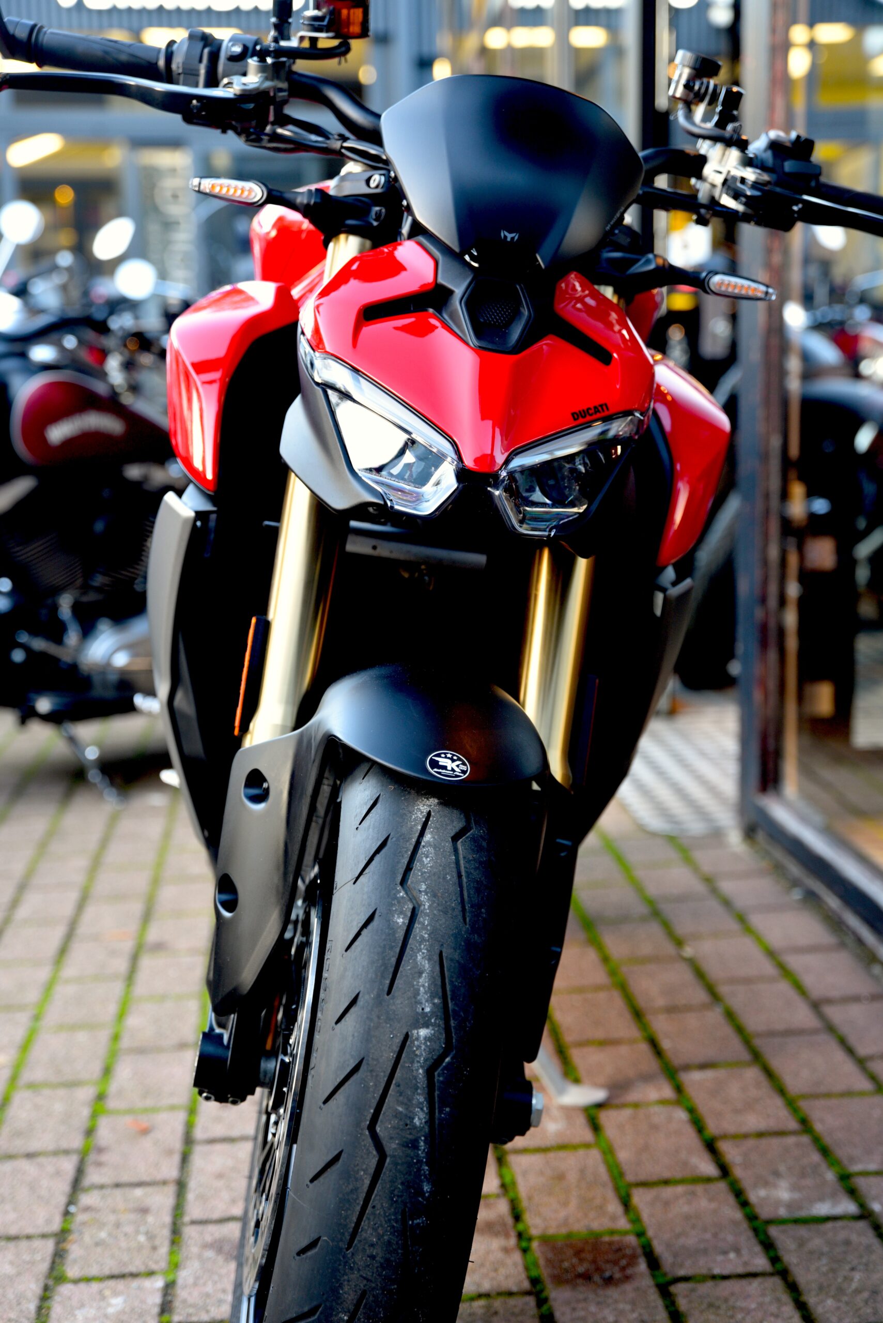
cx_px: 442
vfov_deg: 33.4
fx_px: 2205
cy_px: 662
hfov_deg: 22.6
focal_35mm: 60
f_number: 4
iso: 500
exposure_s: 1/60
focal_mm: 60
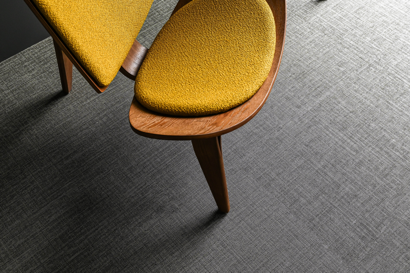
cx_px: 205
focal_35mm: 45
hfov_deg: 43.6
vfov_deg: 29.8
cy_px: 136
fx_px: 512
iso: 1000
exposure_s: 1/60
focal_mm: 45
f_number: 5.6
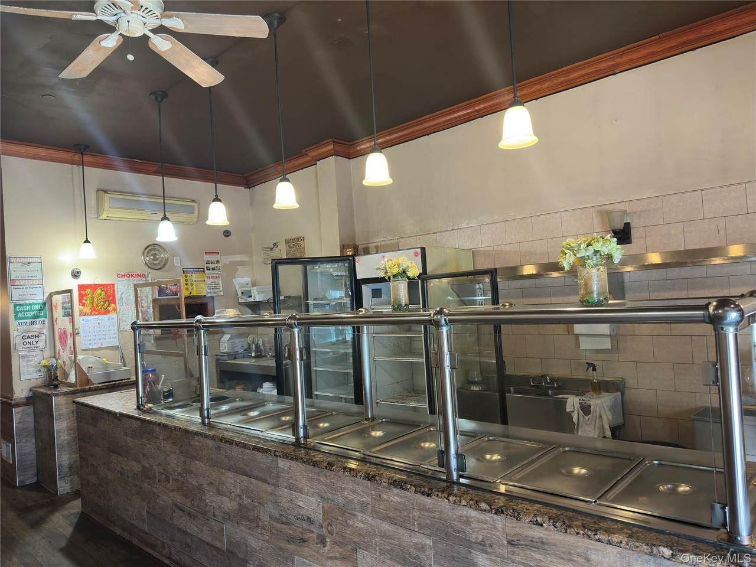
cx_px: 378
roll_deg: +3.6
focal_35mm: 24
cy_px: 284
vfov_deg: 56.8
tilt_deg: +0.9
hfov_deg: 71.6
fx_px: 524
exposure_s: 1/40
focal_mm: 6.86
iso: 250
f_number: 1.78
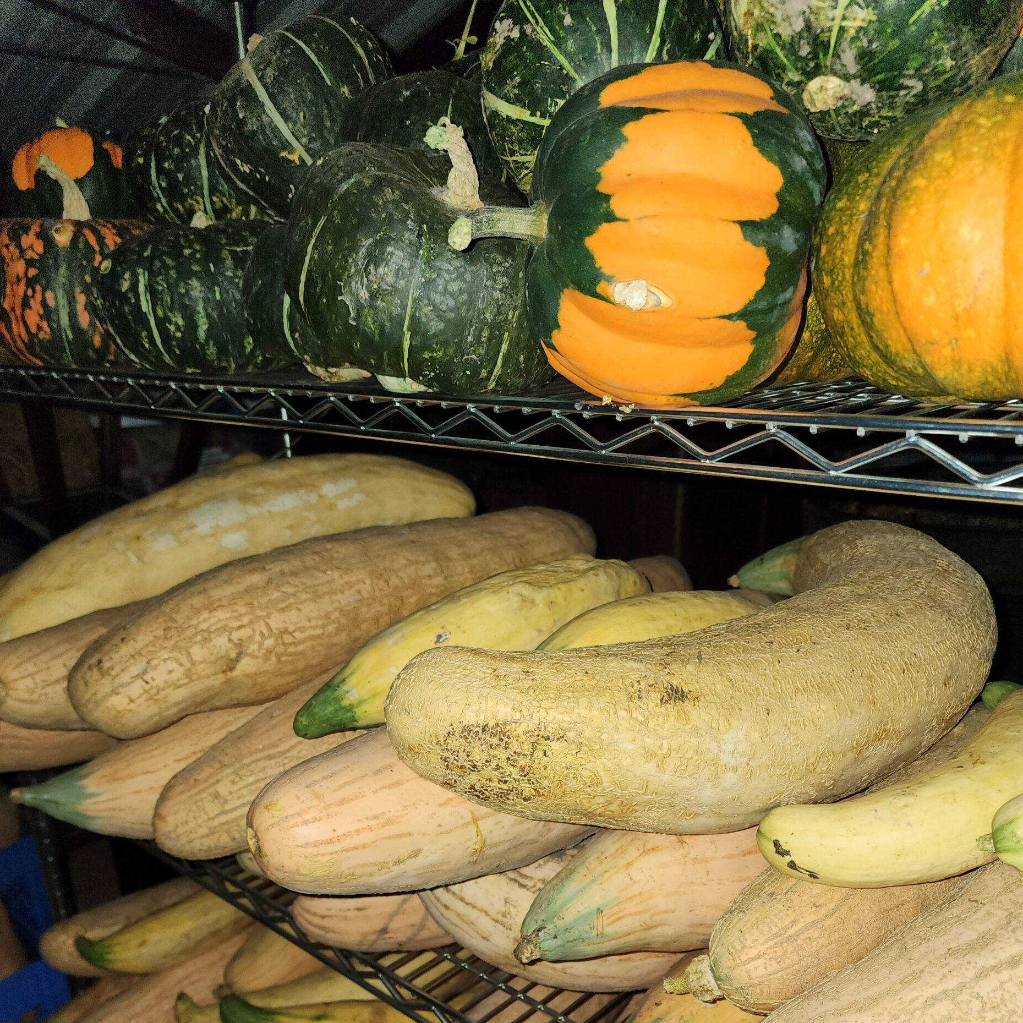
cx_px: 525
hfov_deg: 57.3
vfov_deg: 55.8
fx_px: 936
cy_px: 699
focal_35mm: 28
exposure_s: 1/45
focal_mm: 6.4
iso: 80
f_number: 1.8
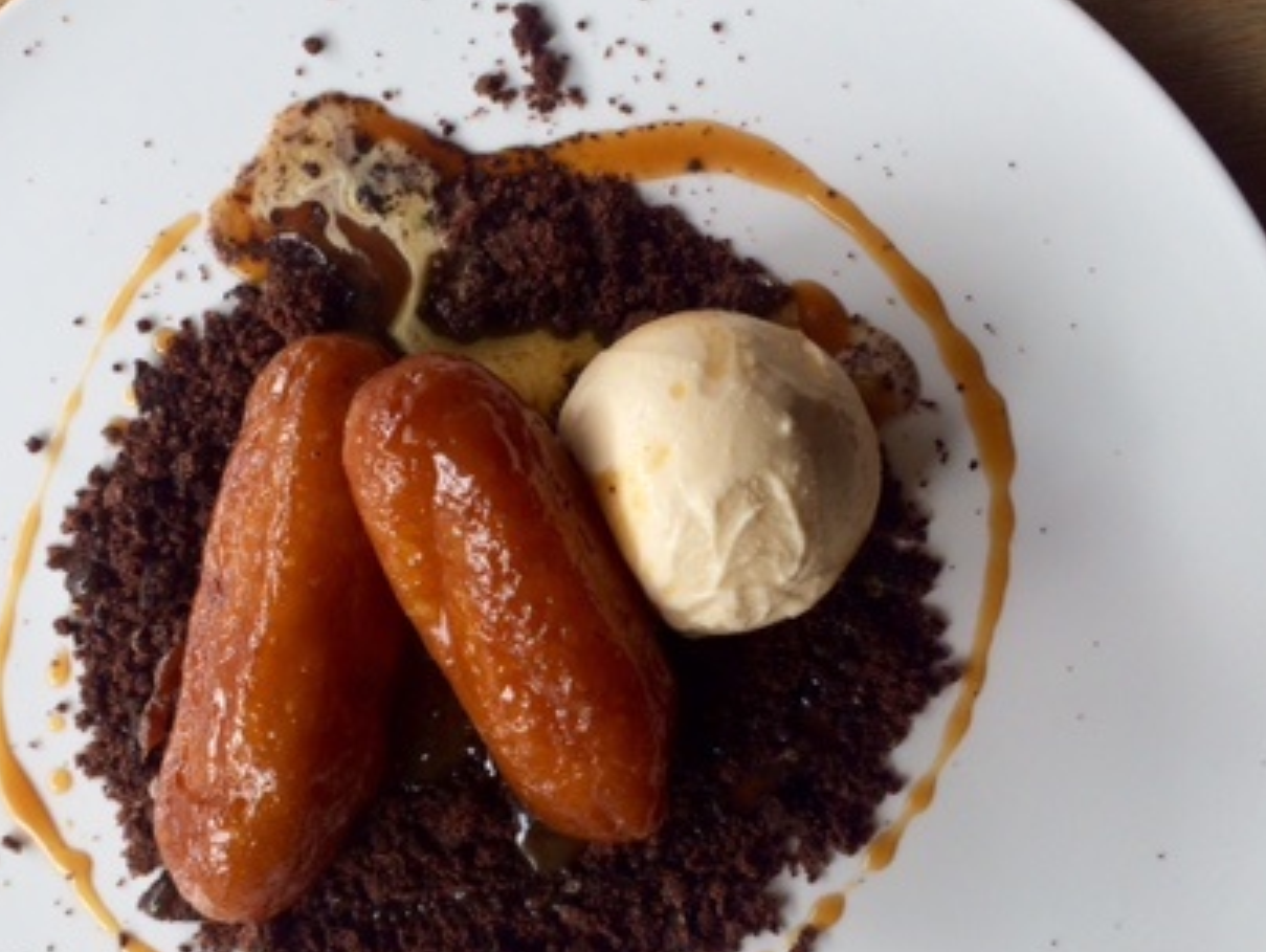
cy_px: 487
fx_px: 1684
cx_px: 477
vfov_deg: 31.6
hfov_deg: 40.9
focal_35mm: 46
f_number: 2.2
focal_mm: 4.15
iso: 32
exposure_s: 1/216
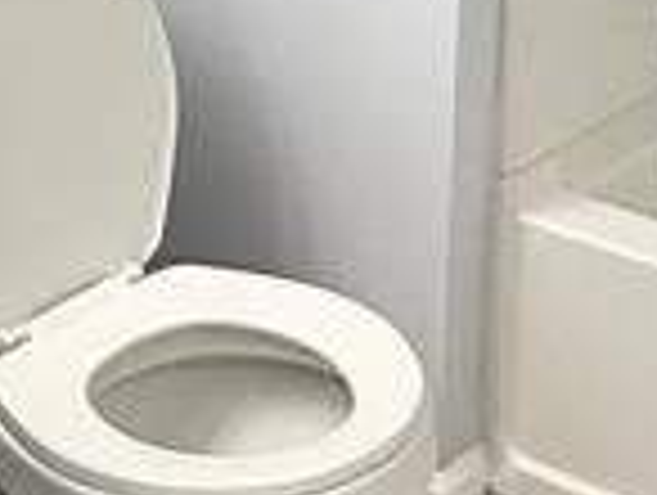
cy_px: -284
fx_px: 1863
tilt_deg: -9.4
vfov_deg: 14.0
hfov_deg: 19.3
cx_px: 680
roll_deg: -3.3
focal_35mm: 98
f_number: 2.2
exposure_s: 1/120
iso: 100
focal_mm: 2.22
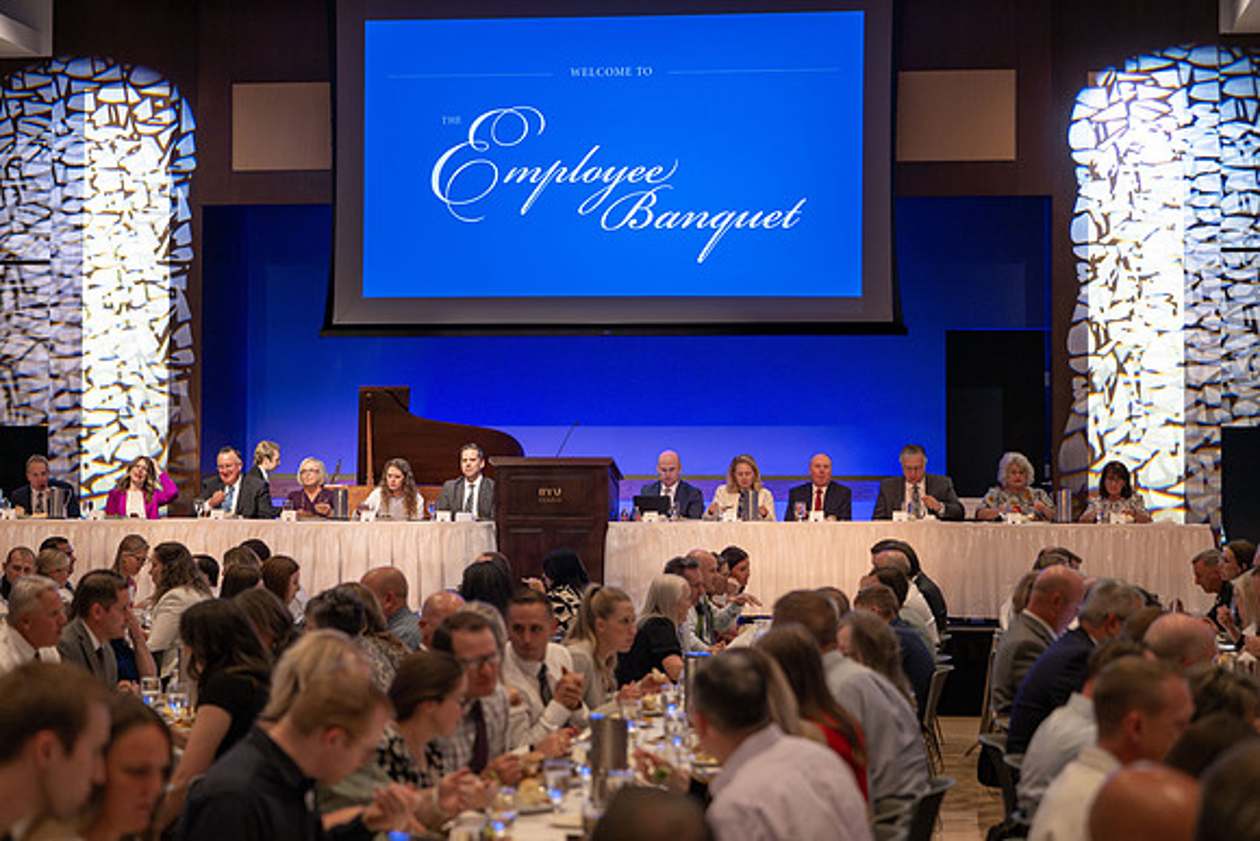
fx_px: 2450
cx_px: 630
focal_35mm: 70
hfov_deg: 28.8
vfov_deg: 19.5
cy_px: 420
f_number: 2.8
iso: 2000
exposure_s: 1/200
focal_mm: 70
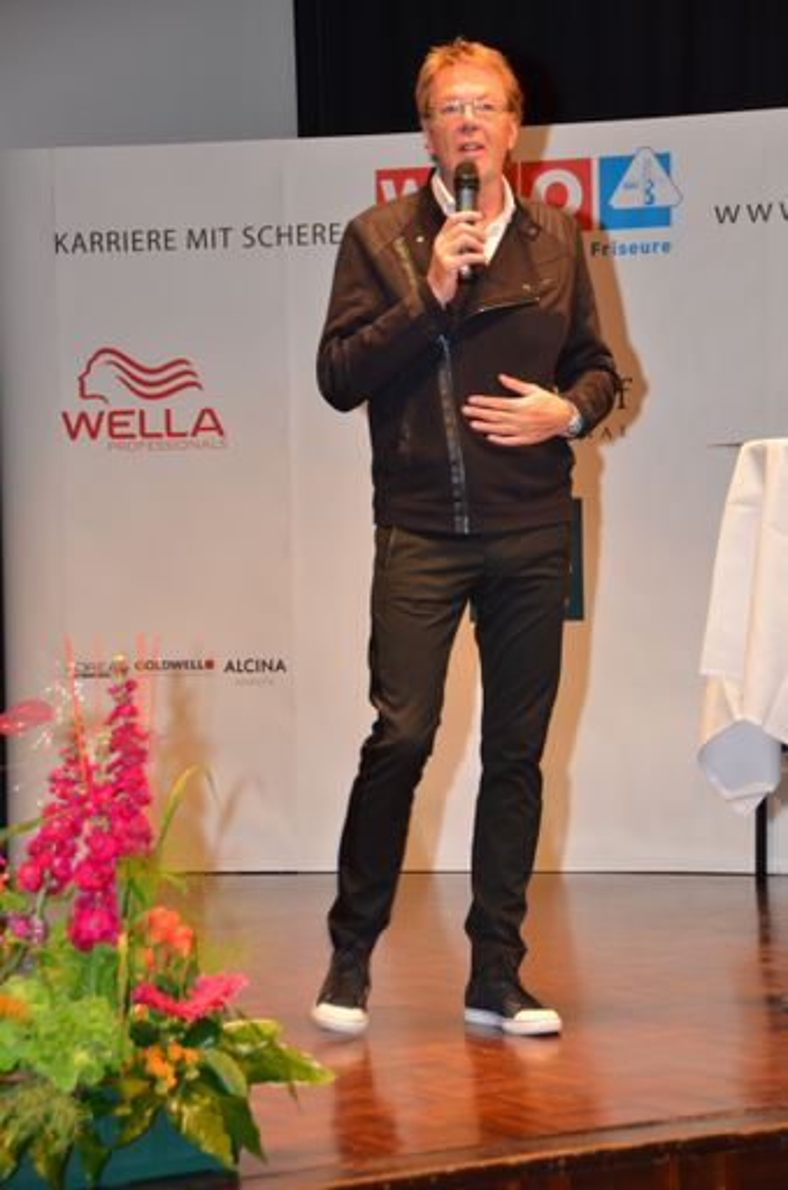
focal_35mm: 90
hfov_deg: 15.1
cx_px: 394
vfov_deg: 22.7
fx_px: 2969
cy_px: 595
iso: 800
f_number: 4.8
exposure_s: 1/60
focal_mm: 60
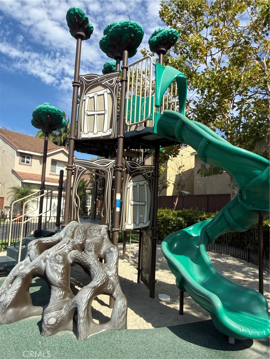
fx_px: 250
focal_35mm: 24
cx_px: 135
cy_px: 180
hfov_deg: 56.8
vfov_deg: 71.6
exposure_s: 1/1072
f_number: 2.2
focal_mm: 2.22
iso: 40
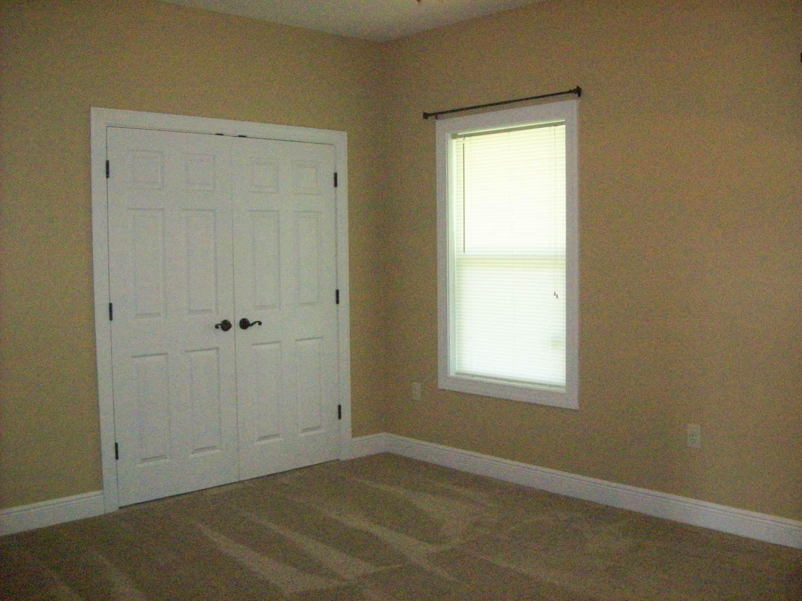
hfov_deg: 51.4
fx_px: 834
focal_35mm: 36
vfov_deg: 39.7
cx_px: 401
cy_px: 300
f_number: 2.7
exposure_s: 1/128
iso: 800
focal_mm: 6
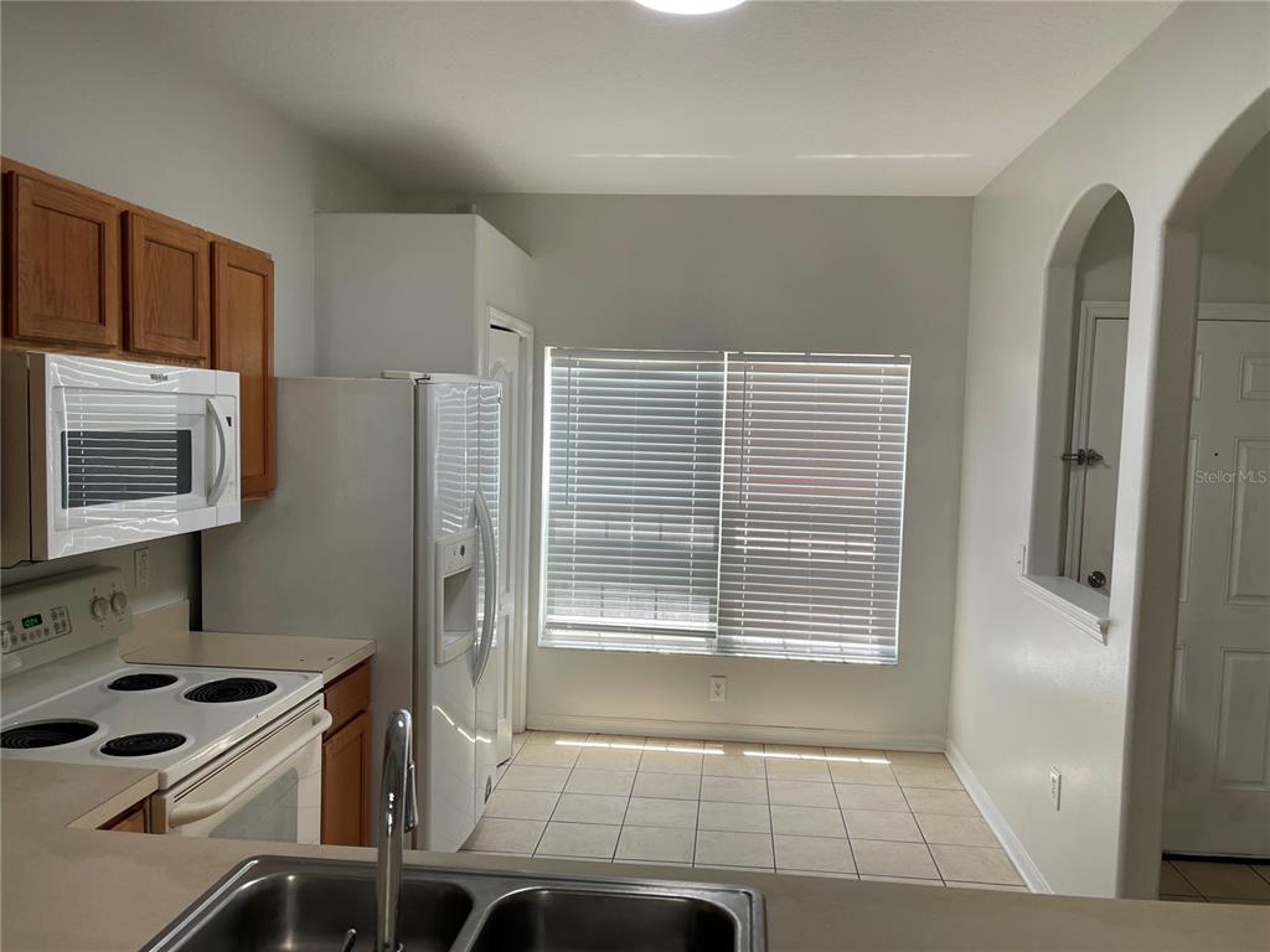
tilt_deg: -3.1
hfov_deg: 69.4
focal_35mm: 25
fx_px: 917
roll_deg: -2.0
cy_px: 476
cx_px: 635
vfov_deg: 54.9
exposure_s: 1/120
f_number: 1.6
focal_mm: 5.1
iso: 80
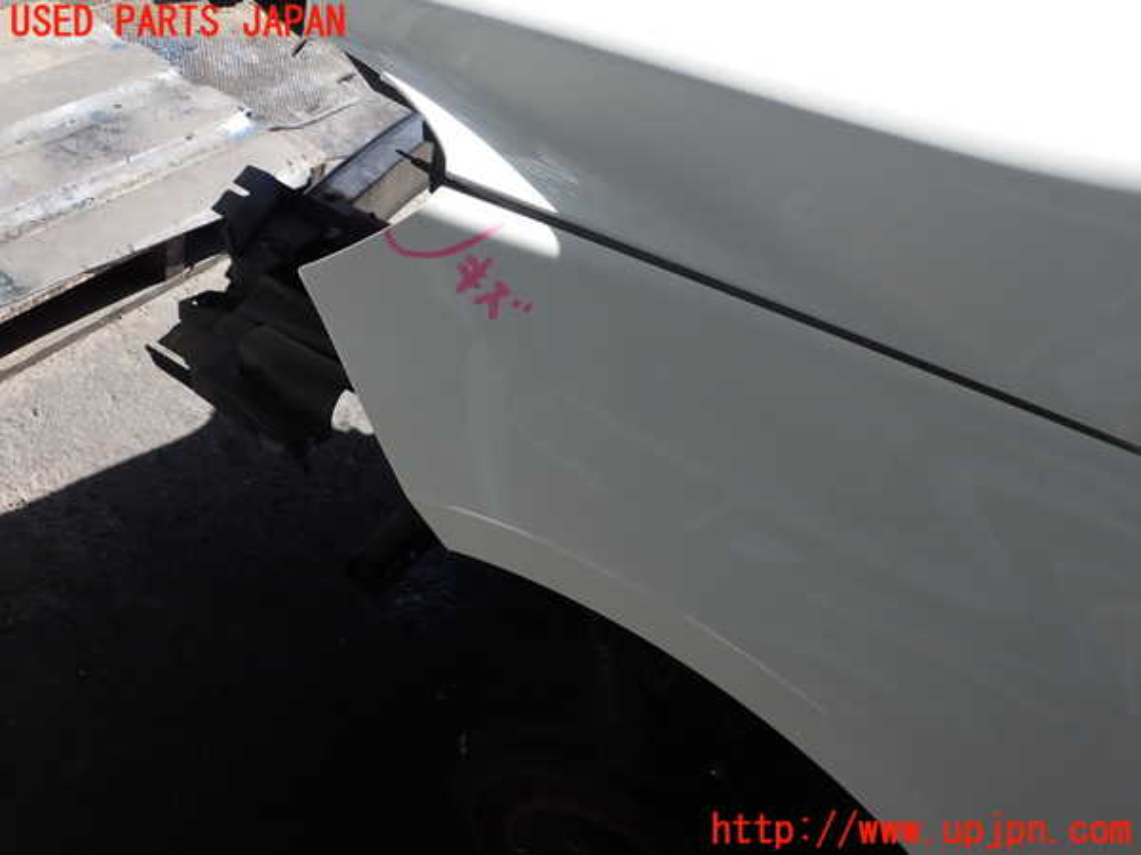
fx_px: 989
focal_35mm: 30
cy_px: 428
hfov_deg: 60.0
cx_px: 570
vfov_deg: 46.8
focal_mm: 5.4
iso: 100
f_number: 3.2
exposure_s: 1/250
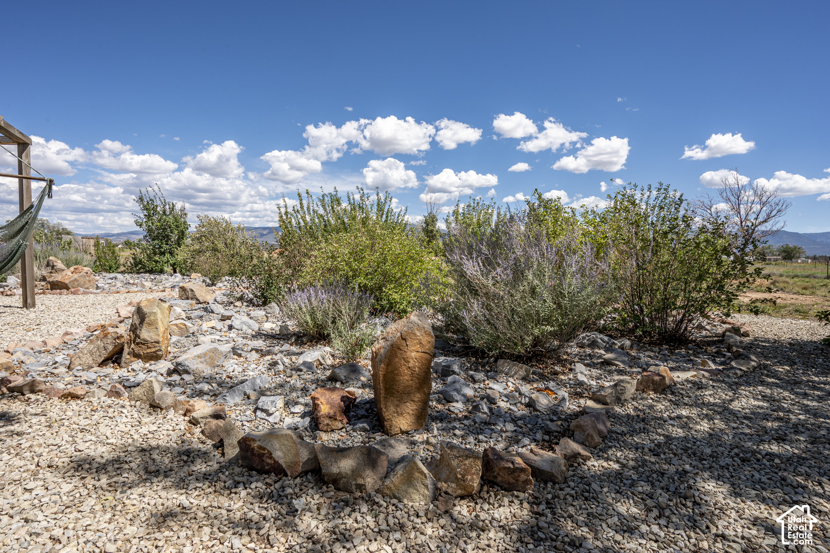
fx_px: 392
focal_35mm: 17
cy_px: 276
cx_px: 415
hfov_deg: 93.3
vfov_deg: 70.4
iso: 250
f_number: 13
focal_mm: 17
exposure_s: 1/320
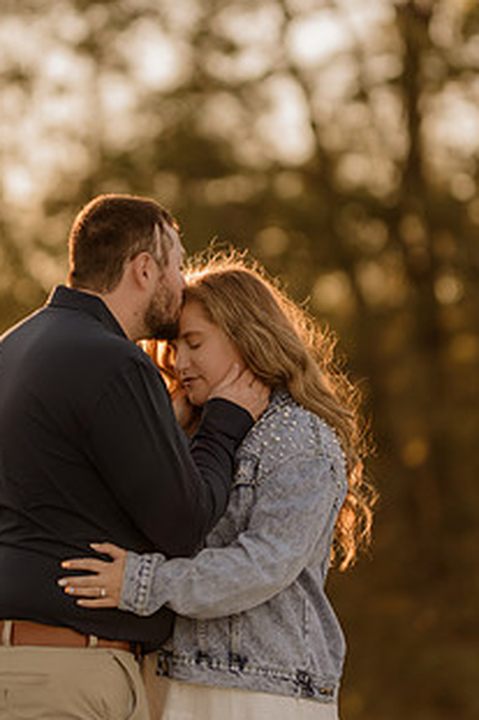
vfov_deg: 16.6
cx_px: 202
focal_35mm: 123
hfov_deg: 11.1
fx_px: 2457
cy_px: 269
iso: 50
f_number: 1.4
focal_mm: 85
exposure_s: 1/1000
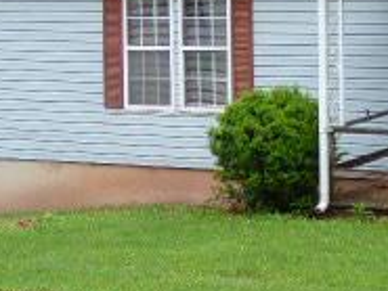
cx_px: 489
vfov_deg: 9.9
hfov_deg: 12.9
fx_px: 1671
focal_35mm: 149
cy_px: 2
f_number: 3.6
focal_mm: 7.37
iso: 100
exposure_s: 1/200
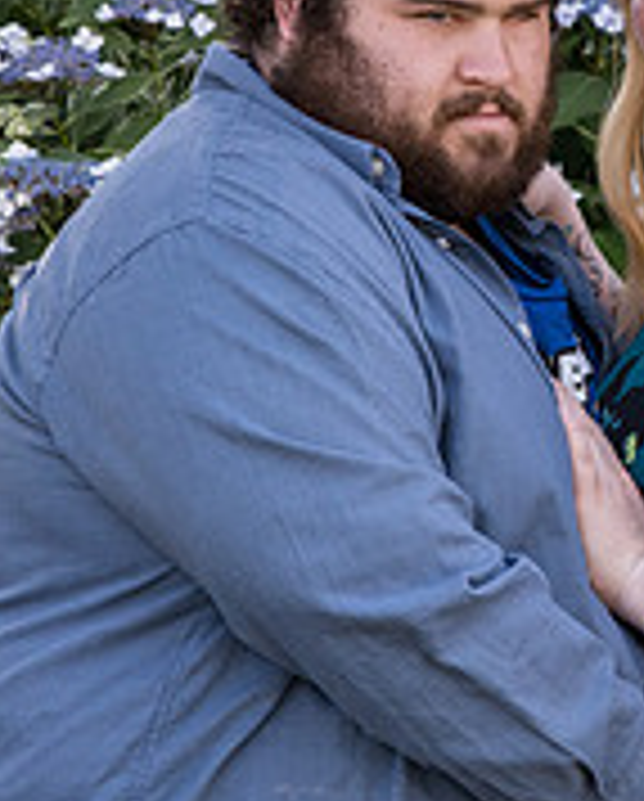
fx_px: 5489
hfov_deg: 6.7
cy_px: 140
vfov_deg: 8.3
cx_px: 657
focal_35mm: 231
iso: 1600
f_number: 7.1
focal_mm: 65
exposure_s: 1/320
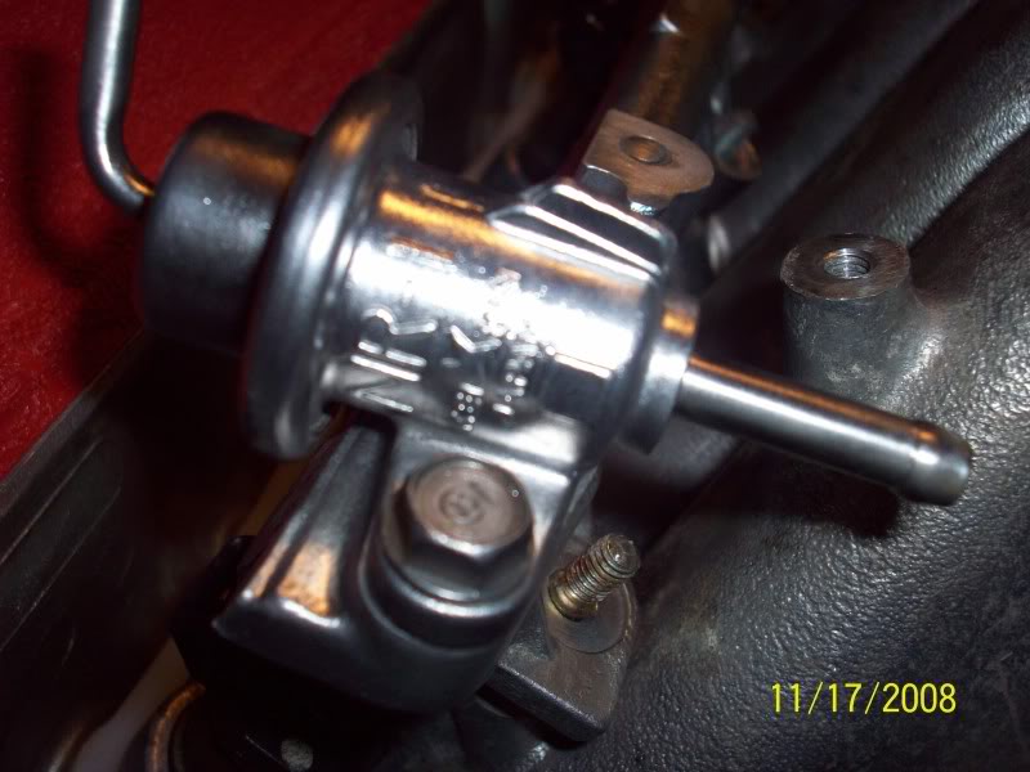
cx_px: 515
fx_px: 1101
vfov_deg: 38.7
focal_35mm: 37
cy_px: 386
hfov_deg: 50.1
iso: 80
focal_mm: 6.2
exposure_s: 1/64
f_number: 2.8
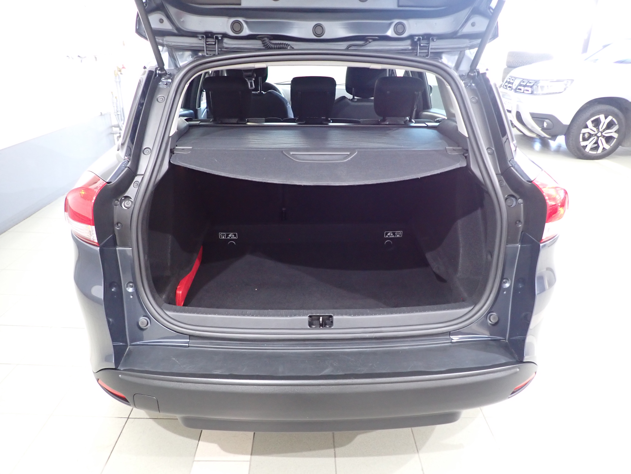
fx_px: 456
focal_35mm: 25
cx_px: 316
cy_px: 237
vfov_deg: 54.9
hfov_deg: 69.4
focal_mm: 4.5
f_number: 2
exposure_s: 1/30
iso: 500
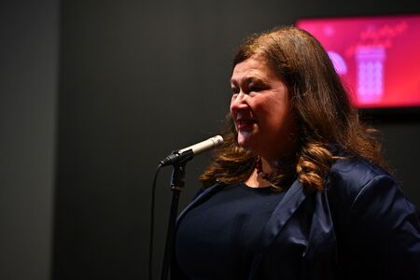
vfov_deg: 7.2
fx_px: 2216
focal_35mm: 190
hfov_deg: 10.8
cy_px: 140
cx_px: 210
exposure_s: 1/200
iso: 1600
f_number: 4
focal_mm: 190
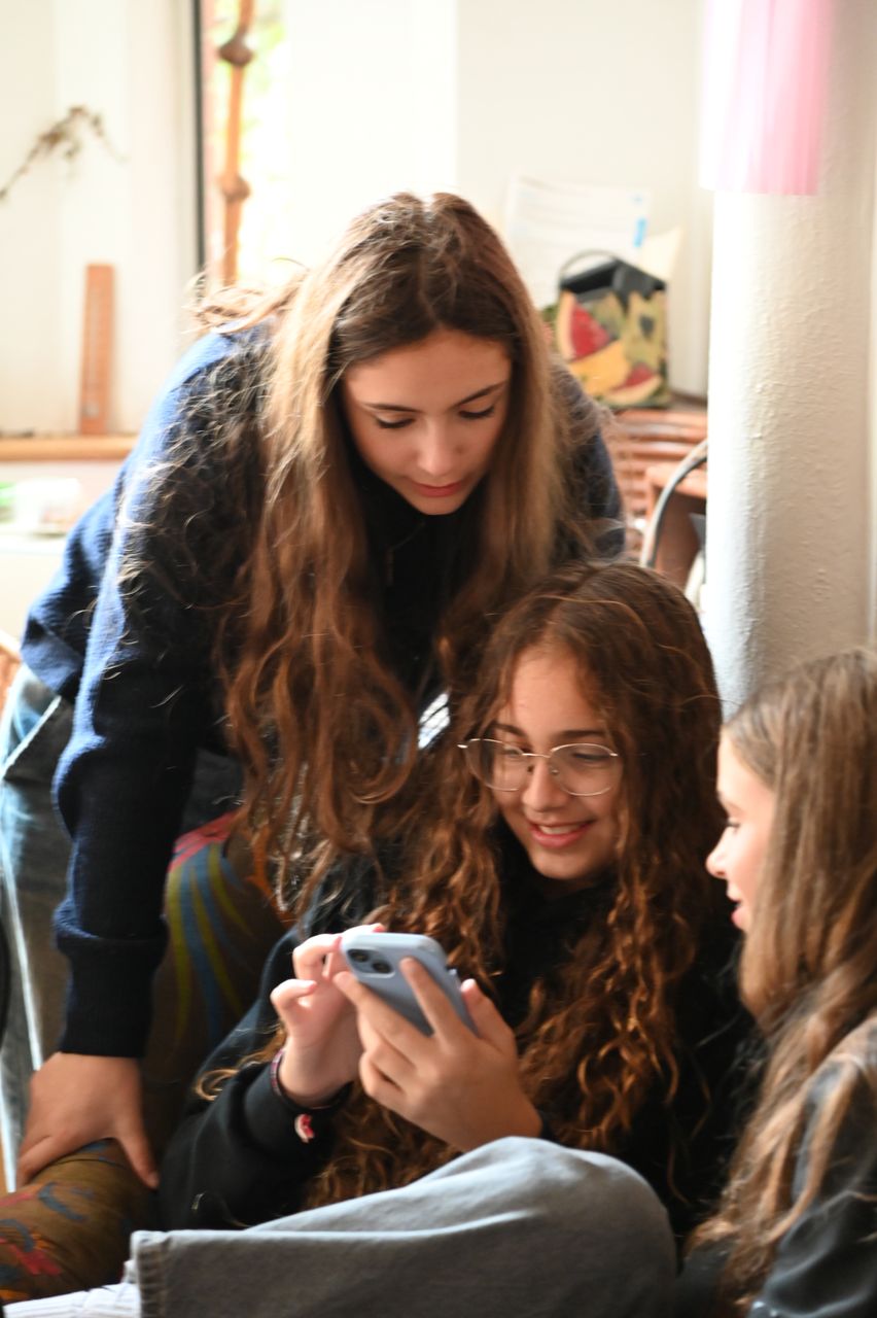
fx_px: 4389
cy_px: 659
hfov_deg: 11.4
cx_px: 438
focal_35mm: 120
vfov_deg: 17.1
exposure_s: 1/60
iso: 7200
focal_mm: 120
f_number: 4
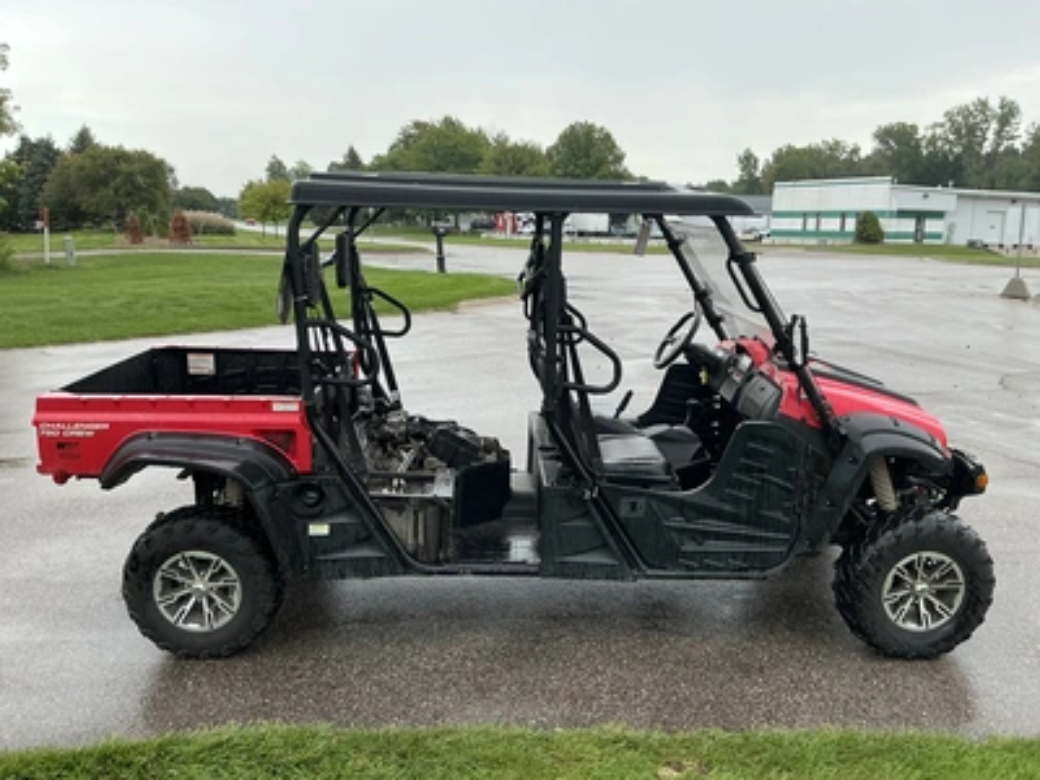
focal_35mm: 28
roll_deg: -0.8
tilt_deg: -10.7
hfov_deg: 63.4
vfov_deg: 49.7
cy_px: 390
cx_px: 520
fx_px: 841
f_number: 1.8
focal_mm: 3
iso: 25
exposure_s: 1/249
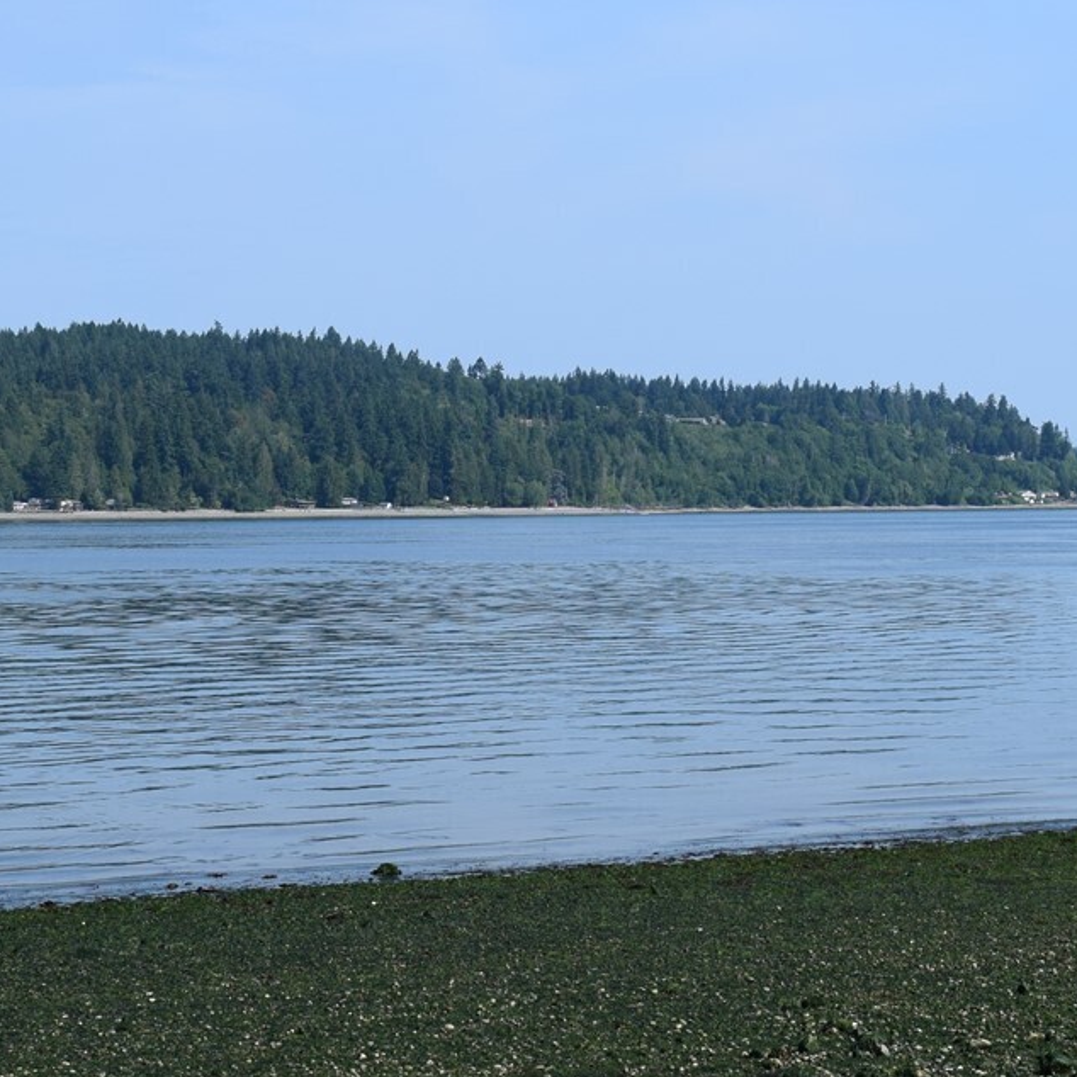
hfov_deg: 18.8
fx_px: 3243
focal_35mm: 92
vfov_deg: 18.8
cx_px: 718
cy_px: 363
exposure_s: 1/400
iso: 200
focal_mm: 27
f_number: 10
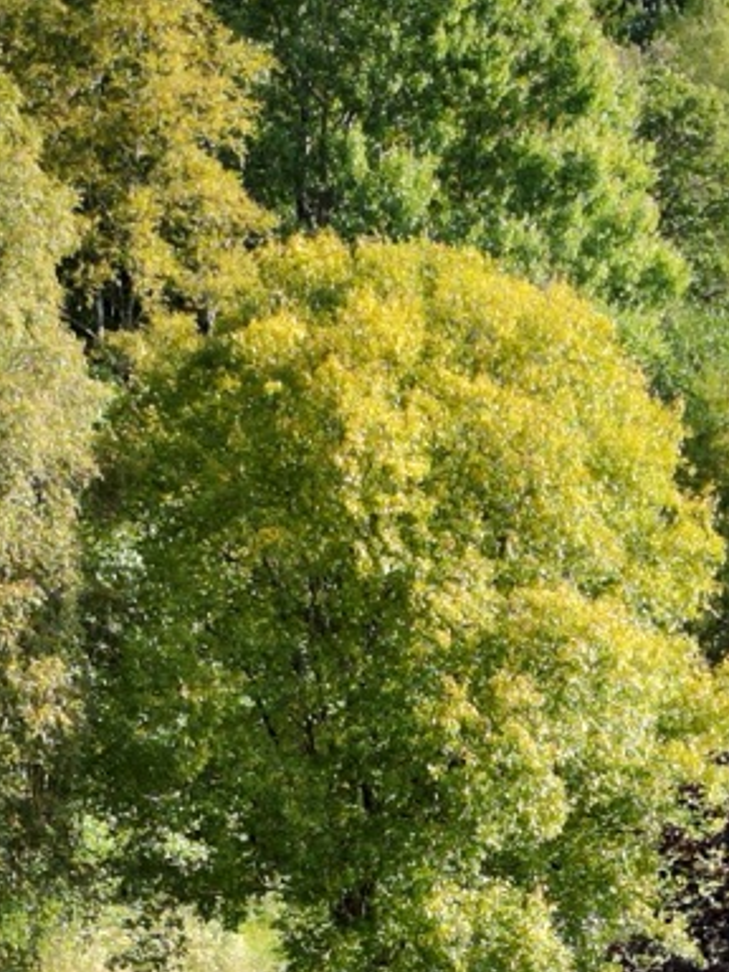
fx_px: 2808
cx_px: 339
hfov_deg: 14.8
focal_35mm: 100
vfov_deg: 18.7
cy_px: 1129
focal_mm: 6.72
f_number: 1.7
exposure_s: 1/1250
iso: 100
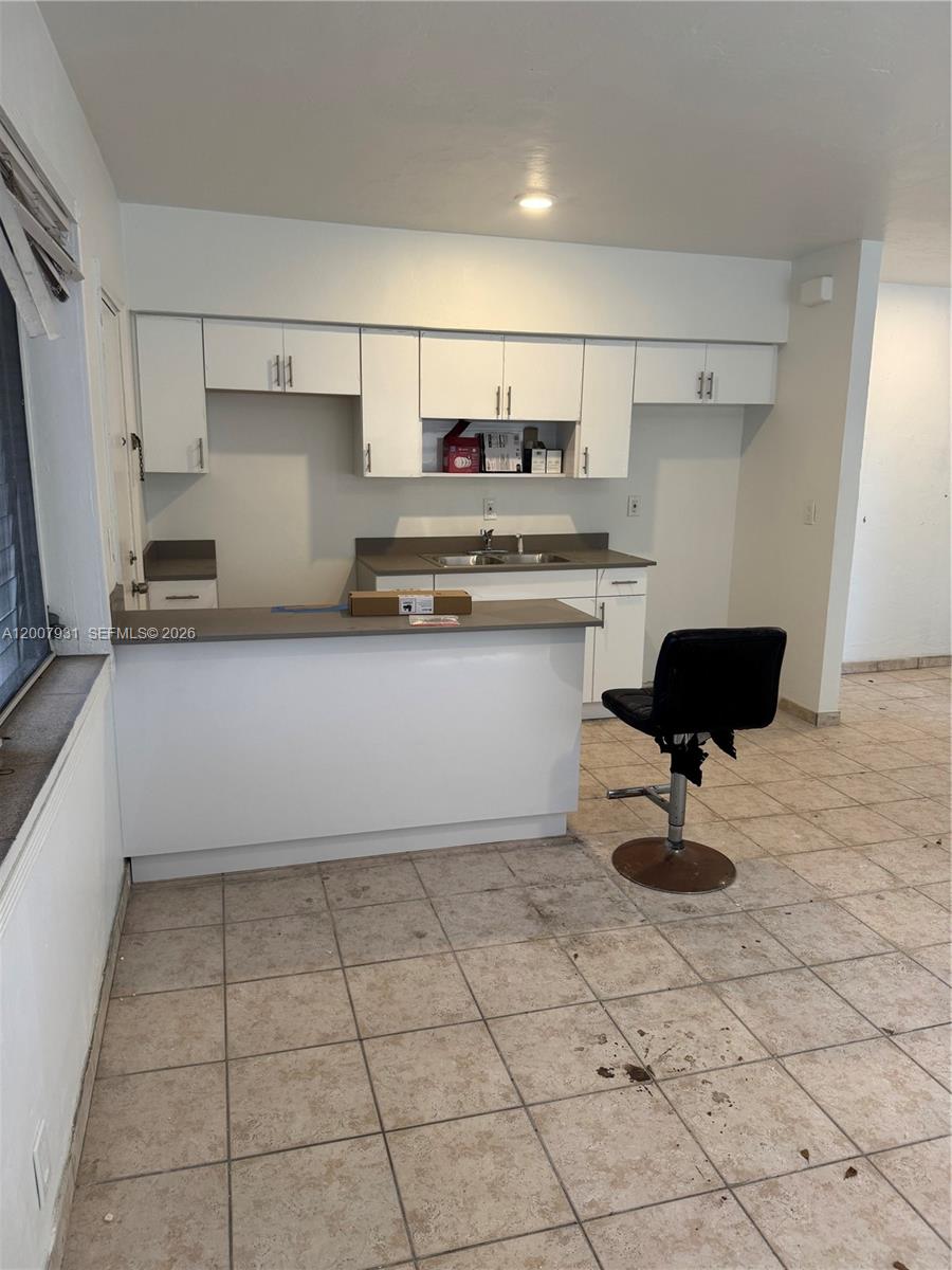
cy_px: 635
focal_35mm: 24
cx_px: 476
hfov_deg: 56.8
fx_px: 880
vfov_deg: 71.6
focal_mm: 6.76
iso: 160
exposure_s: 1/120
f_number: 1.78
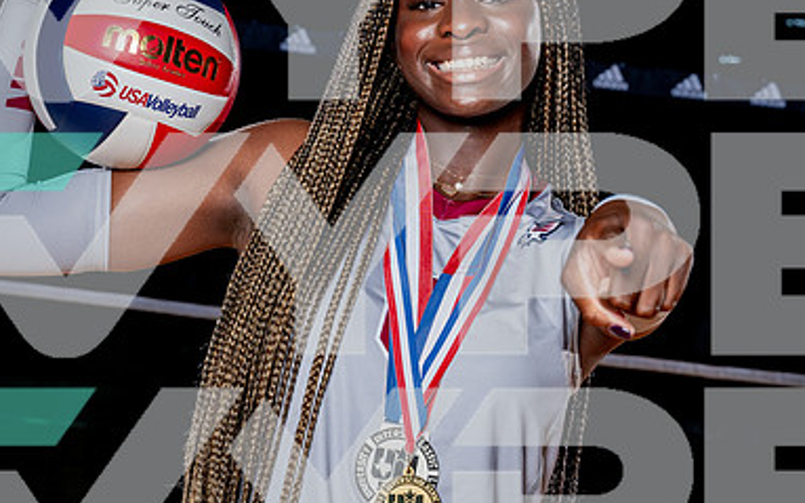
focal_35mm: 108
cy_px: 245
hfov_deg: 19.3
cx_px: 418
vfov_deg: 12.1
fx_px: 2368
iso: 250
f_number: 8
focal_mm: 66
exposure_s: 1/250
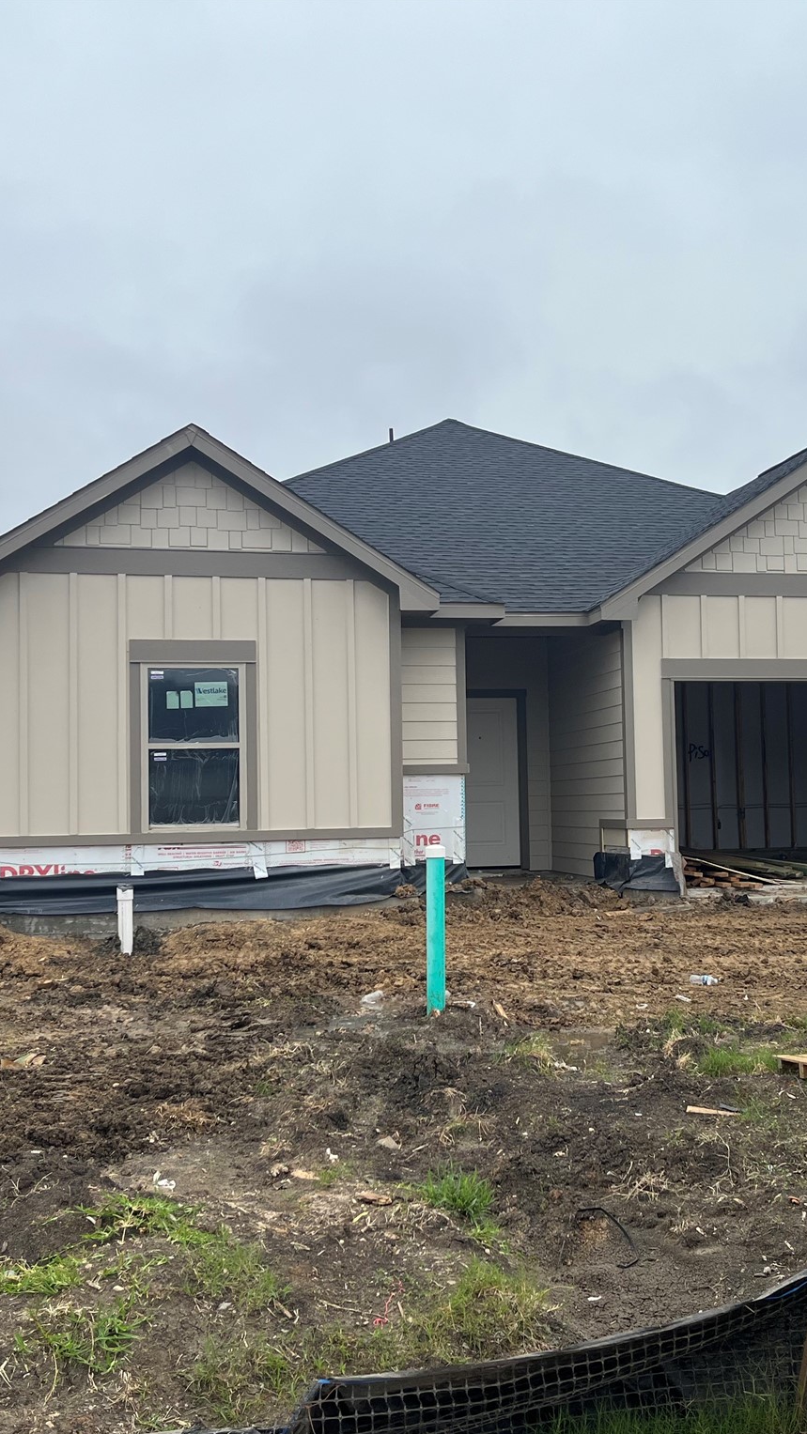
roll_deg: +1.5
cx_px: 525
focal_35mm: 38
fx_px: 1446
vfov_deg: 52.8
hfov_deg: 31.0
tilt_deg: +1.6
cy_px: 717
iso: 50
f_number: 1.6
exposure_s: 1/1517
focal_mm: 5.1
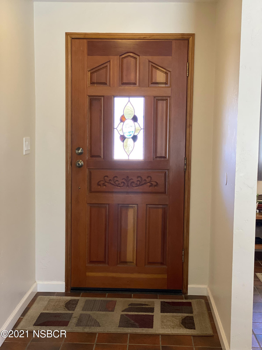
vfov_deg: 36.8
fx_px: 525
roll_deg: -1.2
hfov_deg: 28.0
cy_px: 175
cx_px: 131
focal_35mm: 52
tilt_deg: -5.1
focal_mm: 6
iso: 160
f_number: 2
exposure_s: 1/60
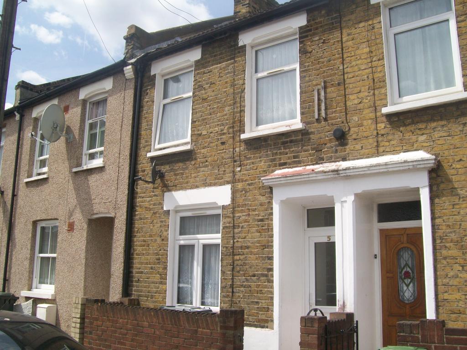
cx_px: 234
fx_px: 459
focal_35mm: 34
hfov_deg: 54.0
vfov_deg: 41.8
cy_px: 175
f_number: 4.9
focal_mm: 6.1
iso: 64
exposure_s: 1/400
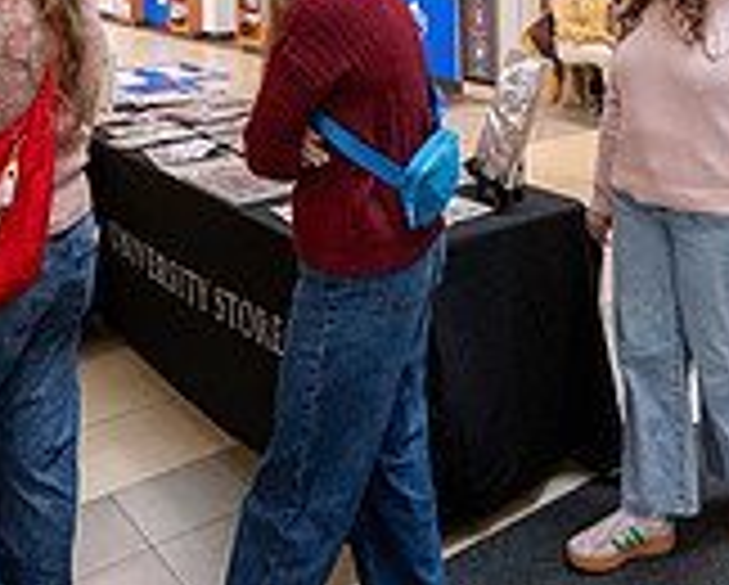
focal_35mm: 47
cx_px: 495
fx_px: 1015
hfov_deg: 39.0
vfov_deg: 29.2
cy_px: -52
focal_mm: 14
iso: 1250
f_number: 4
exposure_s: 1/250
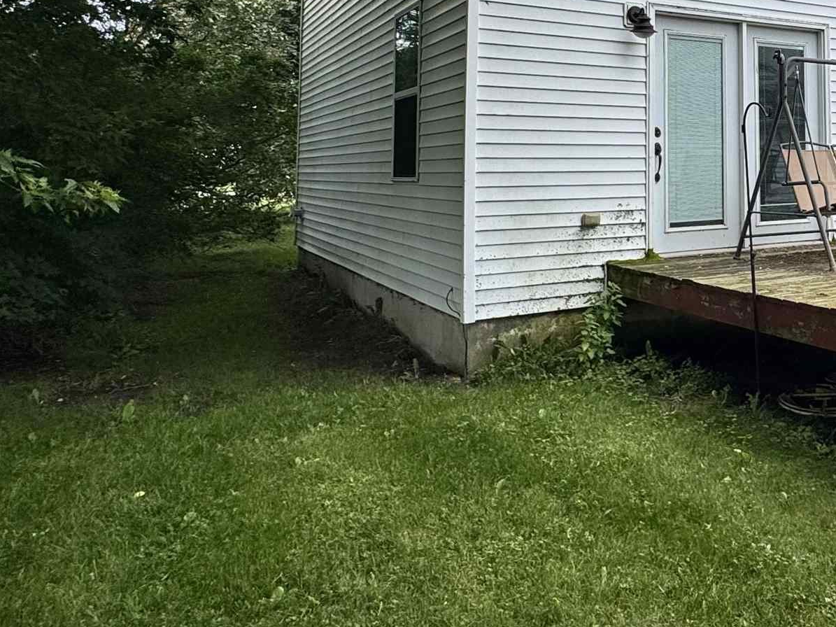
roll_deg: +0.1
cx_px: 828
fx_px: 869
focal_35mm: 36
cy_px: 103
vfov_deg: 37.8
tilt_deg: +3.5
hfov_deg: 44.1
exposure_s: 1/515
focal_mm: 2.22
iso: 40
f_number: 2.2
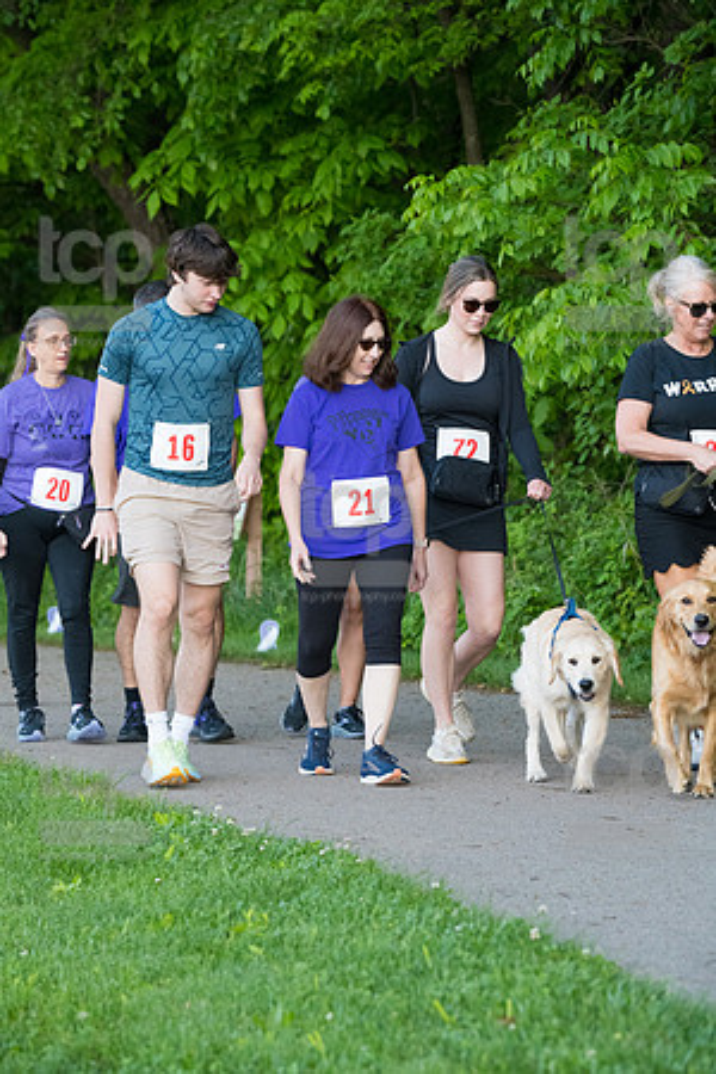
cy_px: 537
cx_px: 358
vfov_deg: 15.8
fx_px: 3878
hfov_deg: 10.5
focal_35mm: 130
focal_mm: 130
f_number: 5.6
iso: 4000
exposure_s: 1/1600
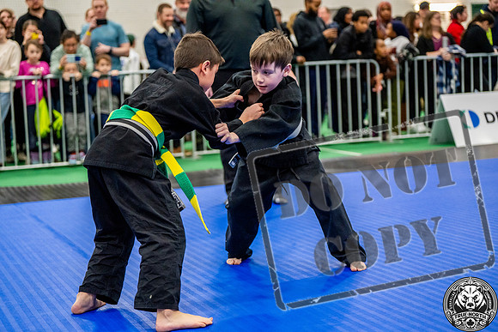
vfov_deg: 19.5
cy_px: 166
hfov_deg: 28.8
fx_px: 969
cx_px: 249
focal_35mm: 70
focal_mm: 70
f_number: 2.8
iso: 5000
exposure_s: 1/500
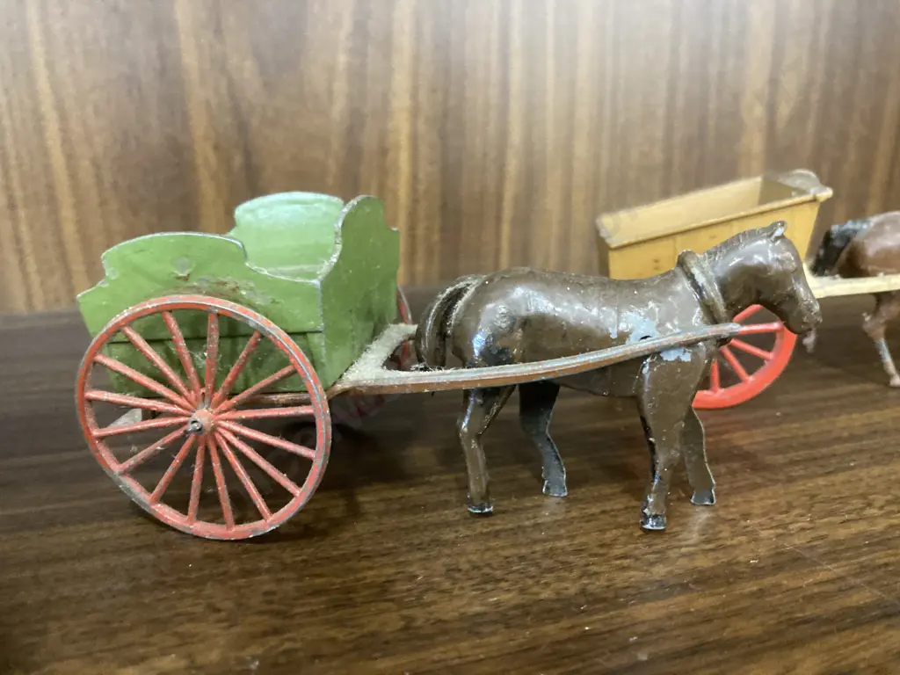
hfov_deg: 63.4
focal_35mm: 28
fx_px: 728
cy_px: 338
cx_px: 450
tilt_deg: -15.7
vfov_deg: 49.7
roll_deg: -3.0
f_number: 1.8
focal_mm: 3.99
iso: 500
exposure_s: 1/25
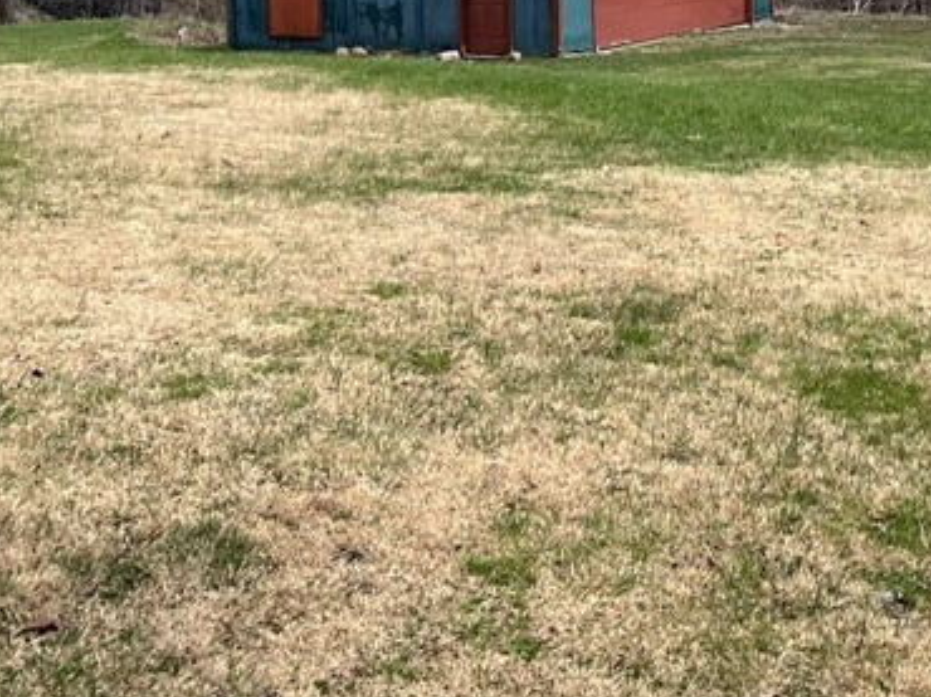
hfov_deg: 26.4
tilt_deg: -2.6
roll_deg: +1.3
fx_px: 1935
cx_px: 783
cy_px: -55
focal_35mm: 72
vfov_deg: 19.6
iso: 50
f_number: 1.6
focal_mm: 5.1
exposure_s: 1/3215
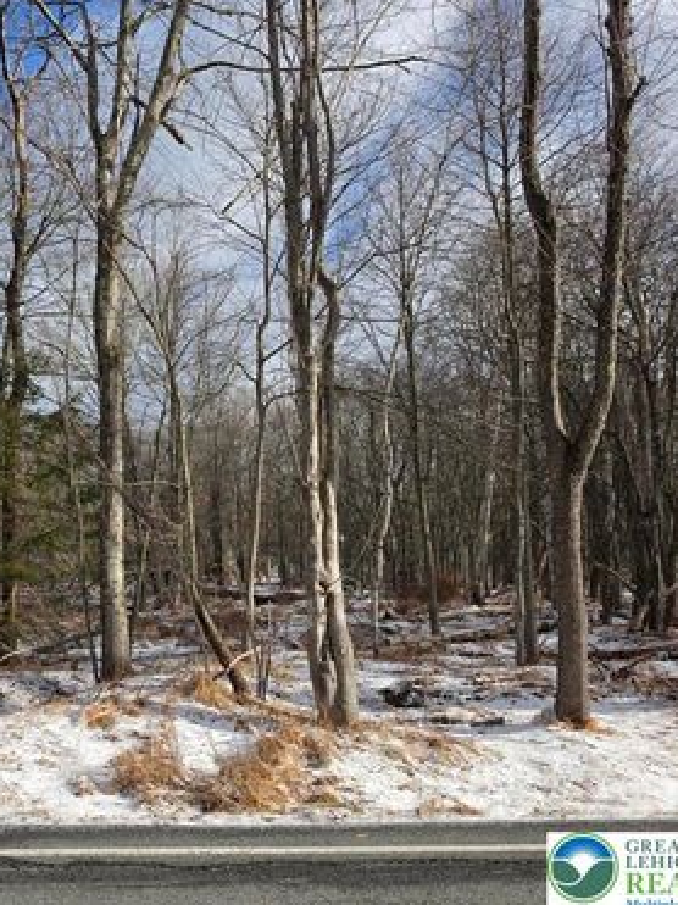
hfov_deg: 44.1
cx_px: 180
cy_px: 455
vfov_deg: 58.4
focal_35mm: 31
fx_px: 810
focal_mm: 6.5
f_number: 1.4
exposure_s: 1/5294
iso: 64
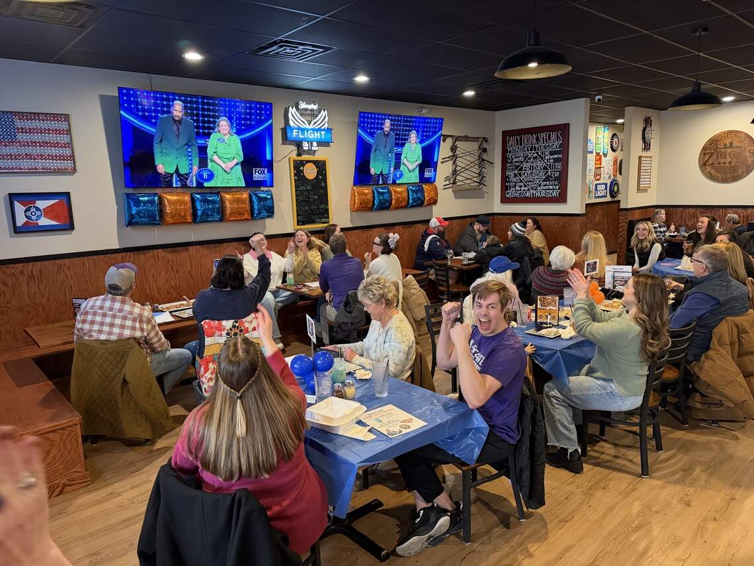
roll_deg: +2.6
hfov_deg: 71.6
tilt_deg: -9.7
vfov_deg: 56.8
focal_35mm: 24
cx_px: 377
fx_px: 523
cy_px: 283
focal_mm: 6.76
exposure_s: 1/60
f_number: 1.78
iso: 640
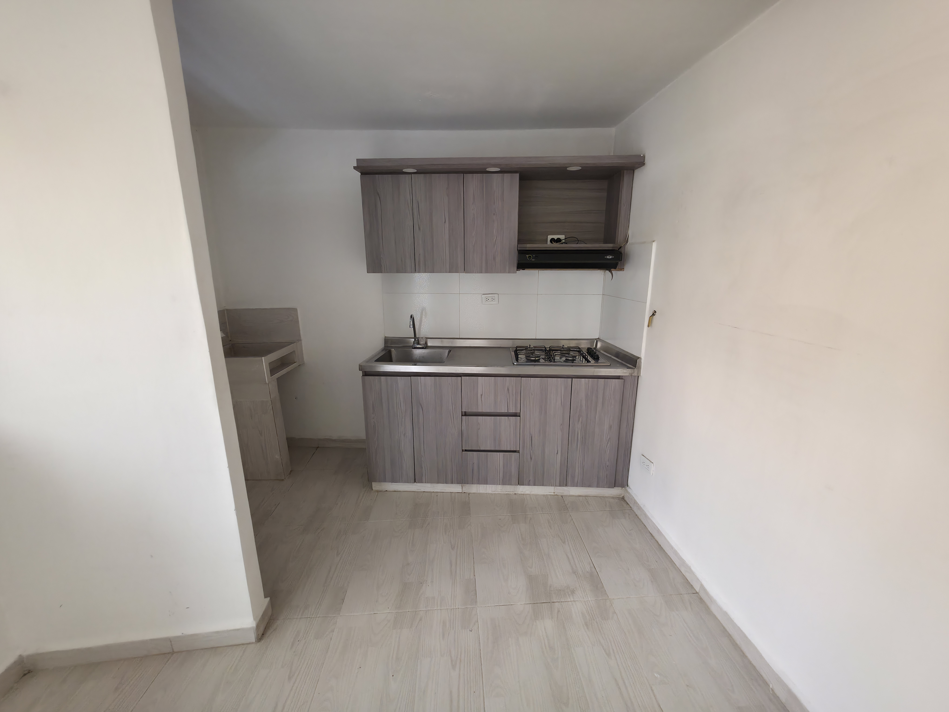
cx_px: 474
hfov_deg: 106.2
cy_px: 356
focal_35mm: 13
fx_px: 356
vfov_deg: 89.9
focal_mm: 2.2
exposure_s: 1/24
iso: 160
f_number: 1.9
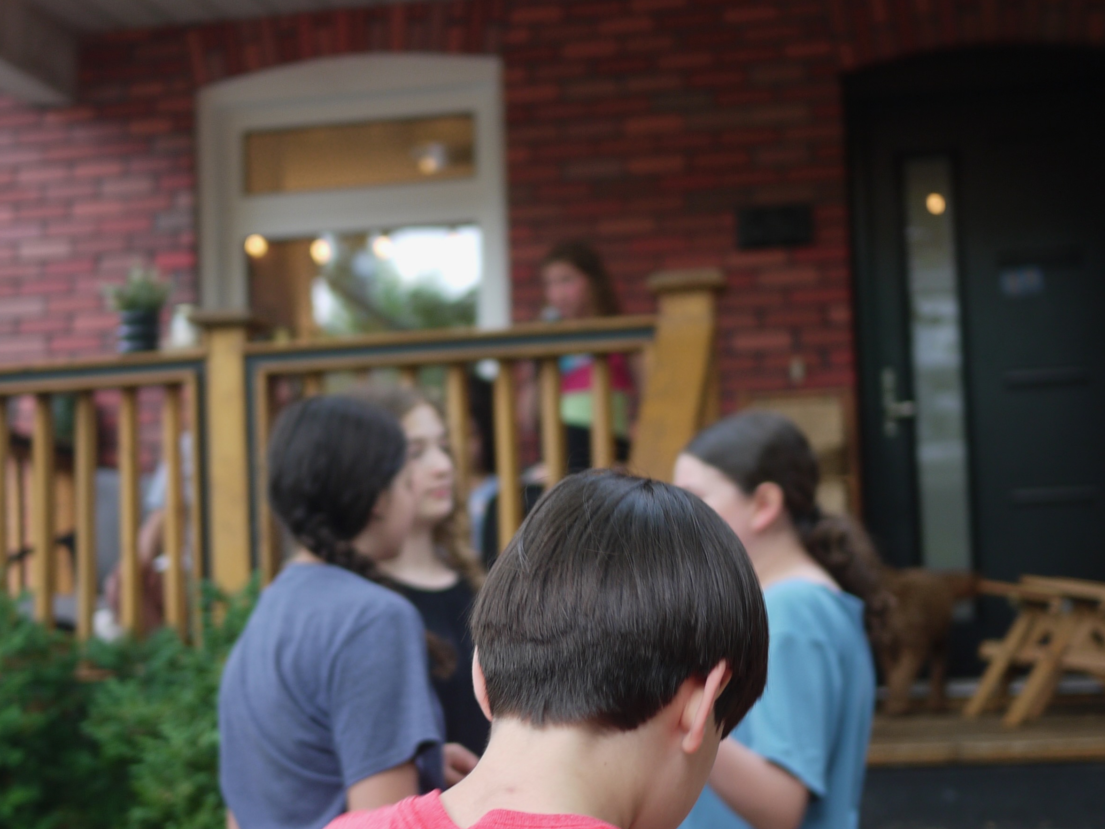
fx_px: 2171
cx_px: 499
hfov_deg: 28.5
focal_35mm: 68
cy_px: 494
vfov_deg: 21.6
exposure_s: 1/60
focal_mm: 20
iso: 100
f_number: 1.7
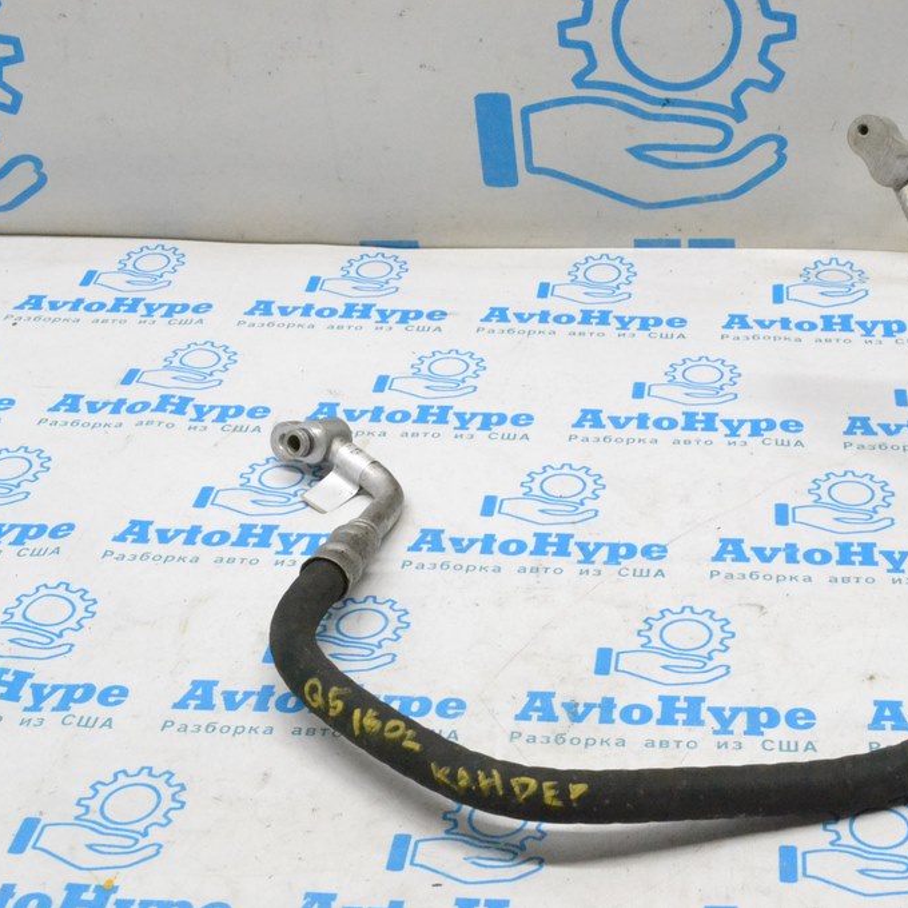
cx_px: 628
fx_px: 1651
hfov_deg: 30.4
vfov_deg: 30.7
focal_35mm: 56
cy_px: 453
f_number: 13
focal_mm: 29
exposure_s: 1/100
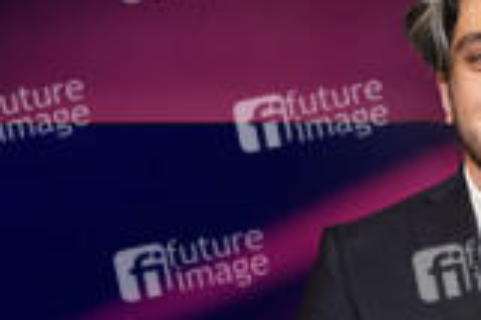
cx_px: 530
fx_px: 1161
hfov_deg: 22.1
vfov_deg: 15.3
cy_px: 341
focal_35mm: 87
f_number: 5.6
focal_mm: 31
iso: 2000
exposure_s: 1/125
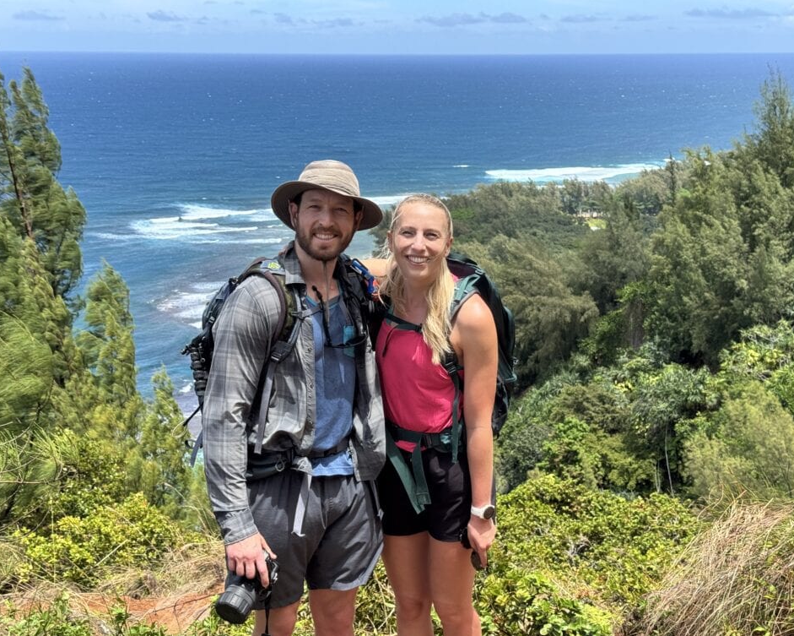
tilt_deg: -12.7
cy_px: 323
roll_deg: +0.6
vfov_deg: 29.7
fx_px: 1199
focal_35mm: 51
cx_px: 400
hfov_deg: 36.7
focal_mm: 6.76
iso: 64
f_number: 1.78
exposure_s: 1/2415
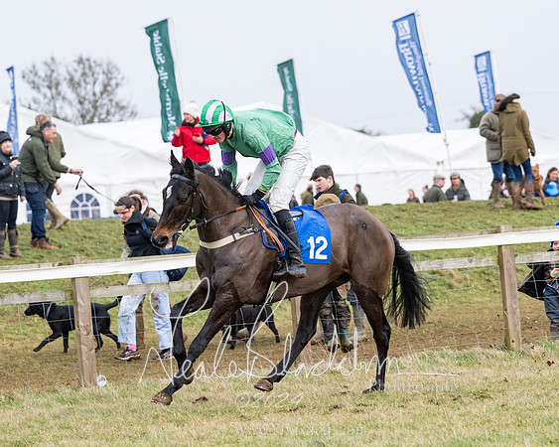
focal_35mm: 220
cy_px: 224
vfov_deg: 7.0
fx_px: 3634
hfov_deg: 8.8
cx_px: 280
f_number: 4
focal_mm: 130
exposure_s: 1/1600
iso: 800
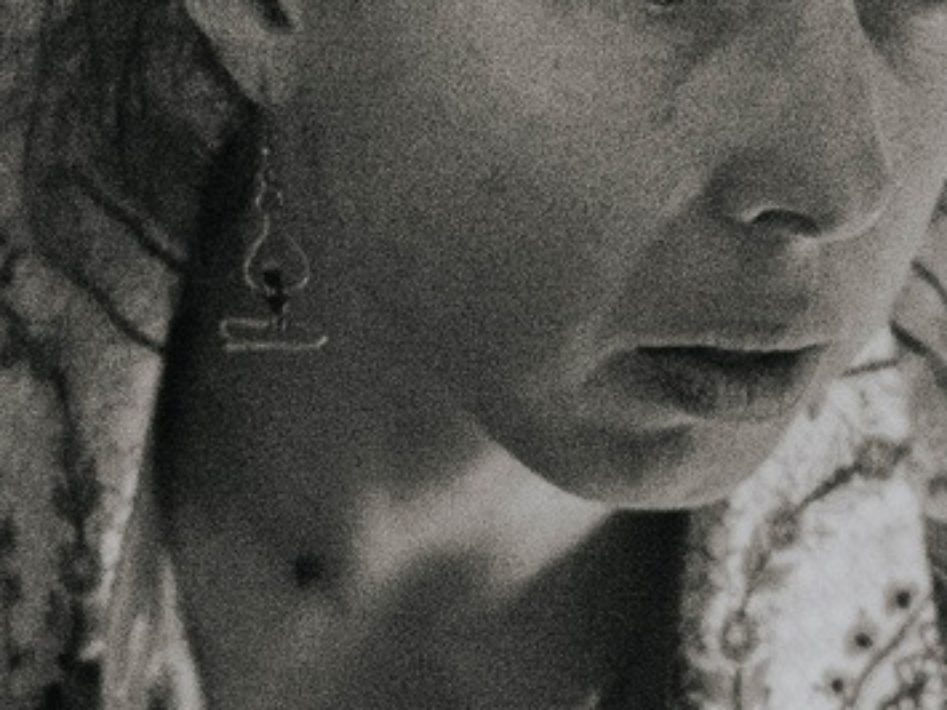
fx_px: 9490
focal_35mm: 347
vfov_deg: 4.3
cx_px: 742
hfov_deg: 5.7
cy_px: 912
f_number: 1.8
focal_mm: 50
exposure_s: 1/100
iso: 3200
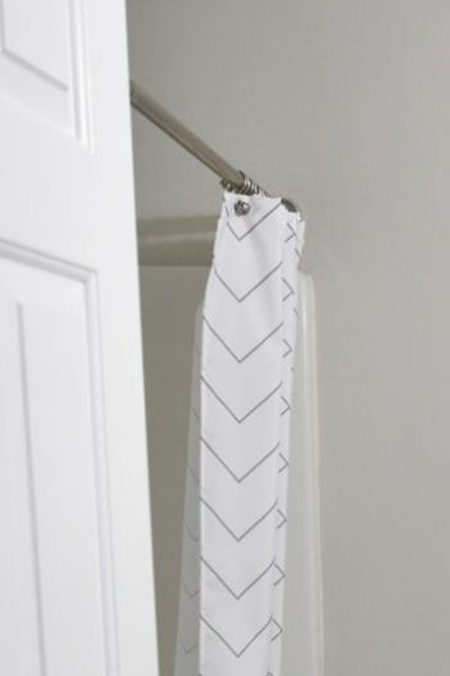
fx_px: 1651
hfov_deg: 14.6
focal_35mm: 88
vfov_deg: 21.8
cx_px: 638
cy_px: 766
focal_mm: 20
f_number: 5
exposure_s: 1/100
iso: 1000
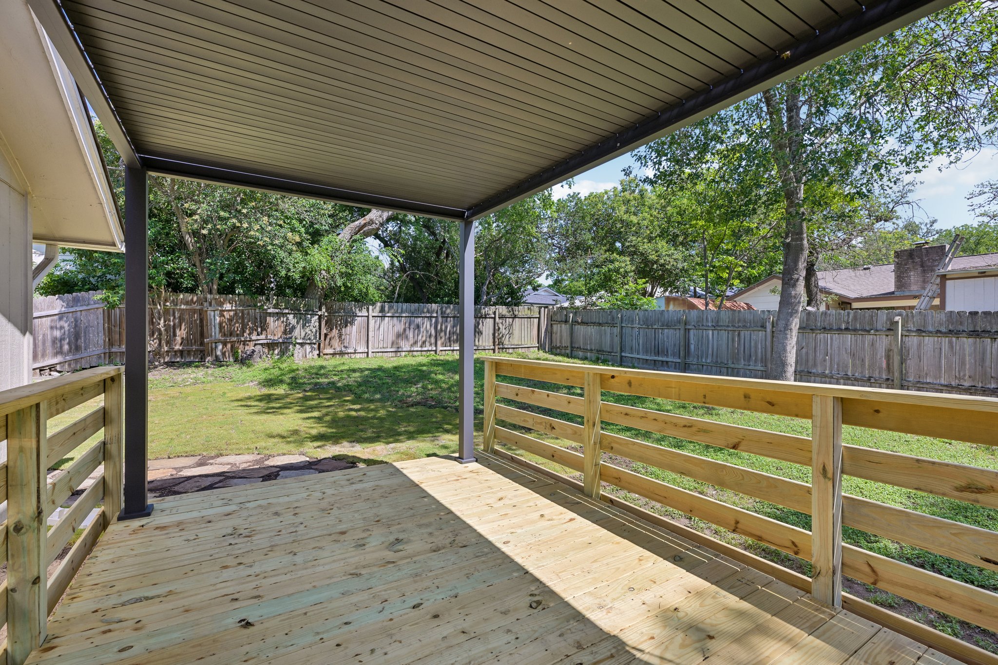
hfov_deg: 96.7
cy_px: 332
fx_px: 443
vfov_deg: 73.7
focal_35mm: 16
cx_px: 499
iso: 100
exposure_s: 1/250
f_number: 6.7
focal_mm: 16
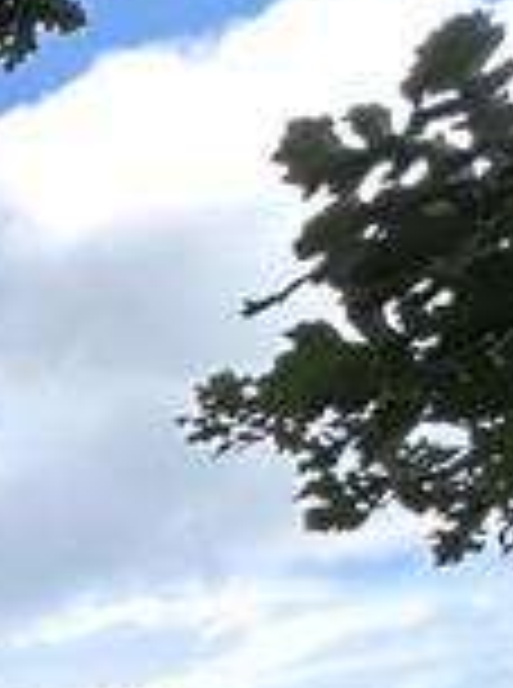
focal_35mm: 94
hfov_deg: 8.2
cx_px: -1544
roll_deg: -0.4
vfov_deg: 18.2
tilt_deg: +7.0
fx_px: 1865
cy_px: 1079
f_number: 2.2
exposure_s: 1/340
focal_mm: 2.22
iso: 40
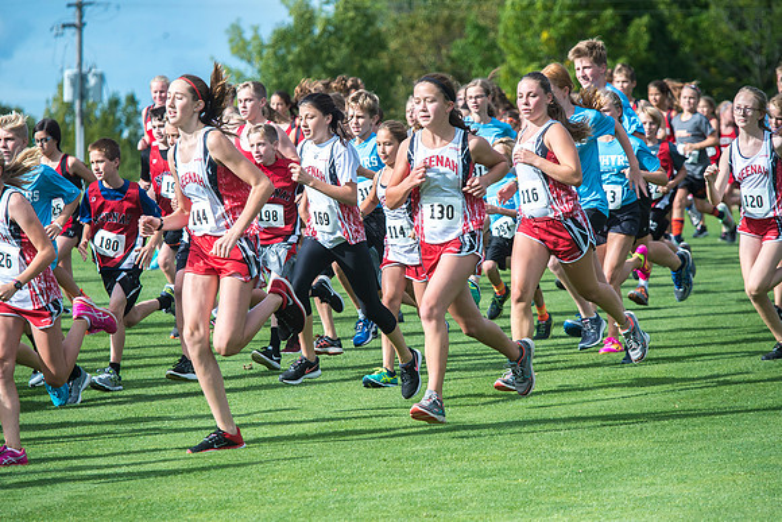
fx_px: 5214
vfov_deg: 5.7
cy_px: 261
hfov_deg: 8.6
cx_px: 391
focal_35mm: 240
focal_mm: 240
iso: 1000
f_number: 8
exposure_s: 1/3200
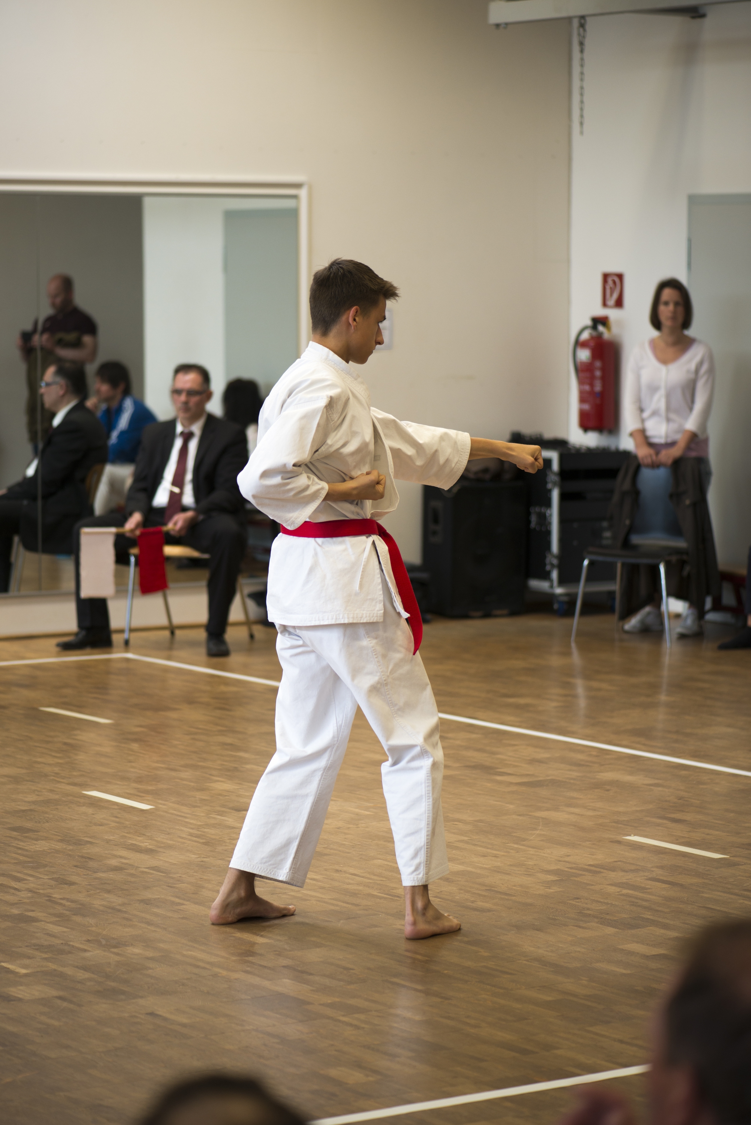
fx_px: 3283
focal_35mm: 105
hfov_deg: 13.1
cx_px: 376
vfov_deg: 19.4
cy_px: 562
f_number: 2.8
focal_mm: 105
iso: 250
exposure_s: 1/125
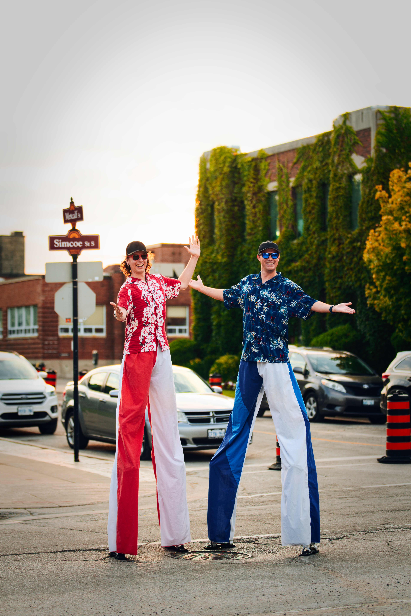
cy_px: 308
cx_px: 206
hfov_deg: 15.9
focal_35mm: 86
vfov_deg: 23.6
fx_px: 1473
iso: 125
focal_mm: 86
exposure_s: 1/250
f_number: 2.8
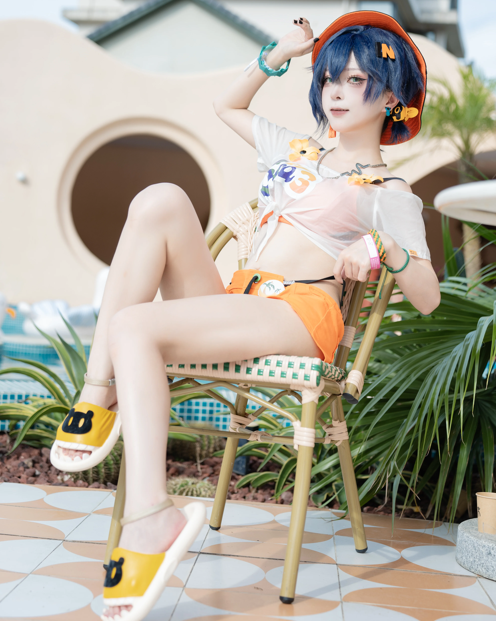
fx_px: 1046
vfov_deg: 33.0
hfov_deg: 26.7
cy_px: 276
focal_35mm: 57
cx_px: 247
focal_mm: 50
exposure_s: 1/1000
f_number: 2.8
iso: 100
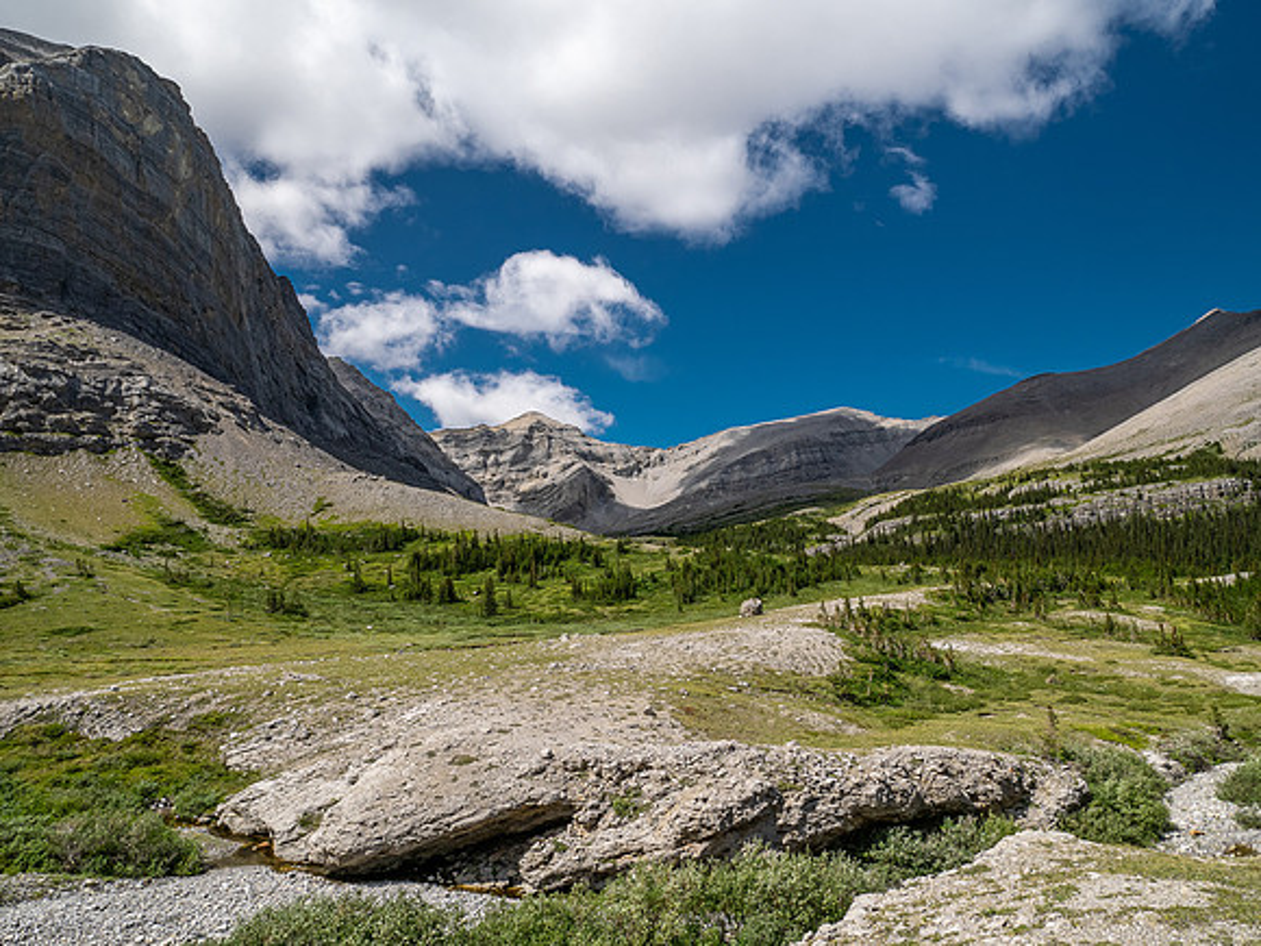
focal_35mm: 24
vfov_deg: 56.8
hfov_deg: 71.6
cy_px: 473
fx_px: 874
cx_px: 630
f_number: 8
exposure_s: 1/250
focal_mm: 12
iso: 200
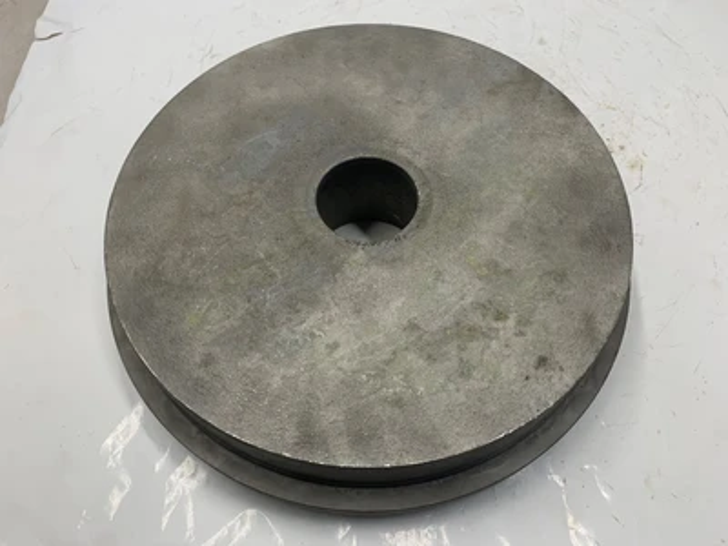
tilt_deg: -59.7
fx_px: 547
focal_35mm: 26
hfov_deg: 67.3
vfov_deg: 53.1
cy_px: 273
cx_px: 364
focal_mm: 4.25
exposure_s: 1/121
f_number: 1.8
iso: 50
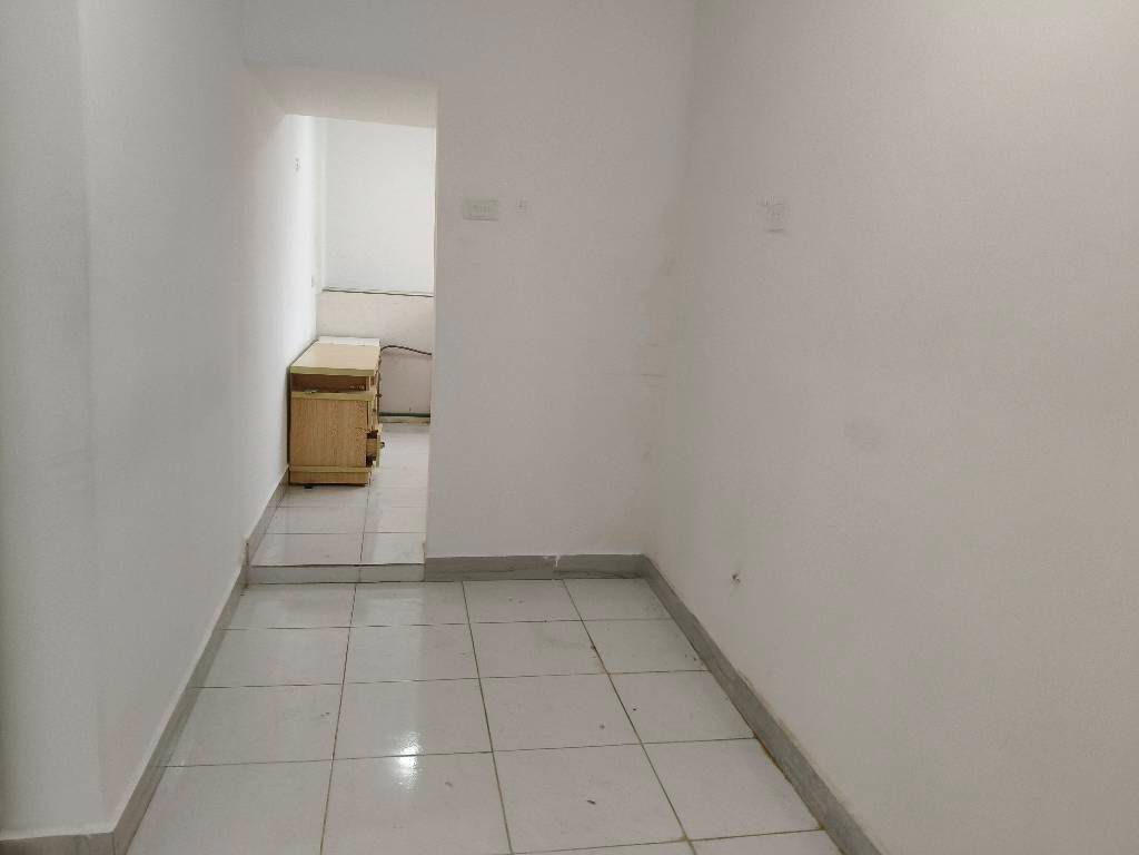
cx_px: 570
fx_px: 856
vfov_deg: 53.1
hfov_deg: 67.3
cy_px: 428
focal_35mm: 26
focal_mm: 4.84
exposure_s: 1/100
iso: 250
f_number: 1.8
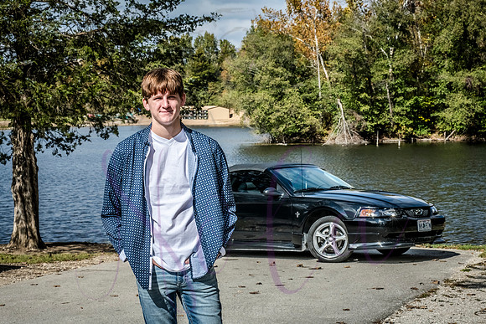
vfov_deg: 15.9
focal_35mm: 86
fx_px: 1161
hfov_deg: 23.6
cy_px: 162
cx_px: 243
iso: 800
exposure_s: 1/640
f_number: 16
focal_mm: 86
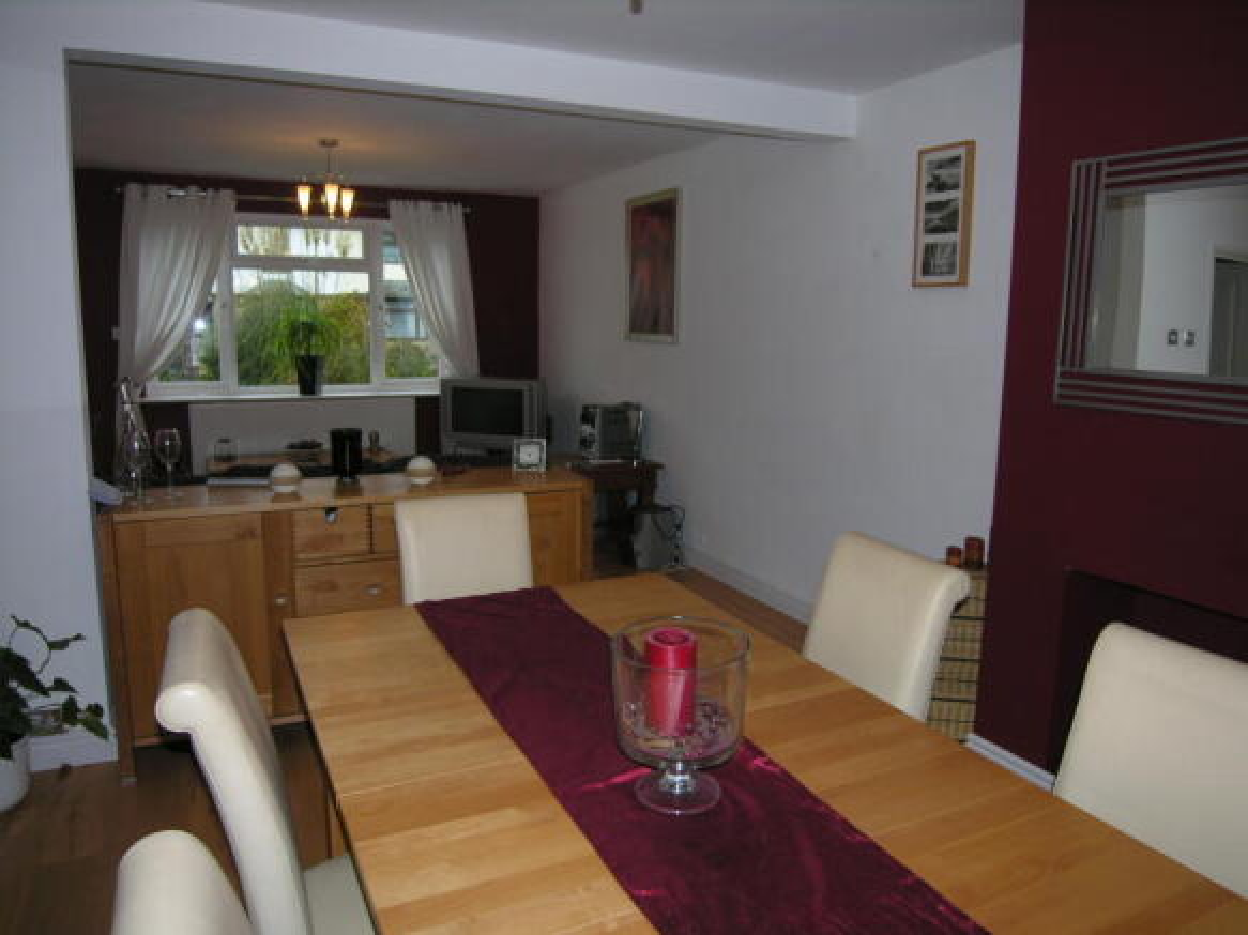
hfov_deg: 71.6
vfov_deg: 56.8
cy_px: 468
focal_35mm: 24
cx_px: 624
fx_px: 865
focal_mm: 6.1
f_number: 2.6
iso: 50
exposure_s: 1/60.1
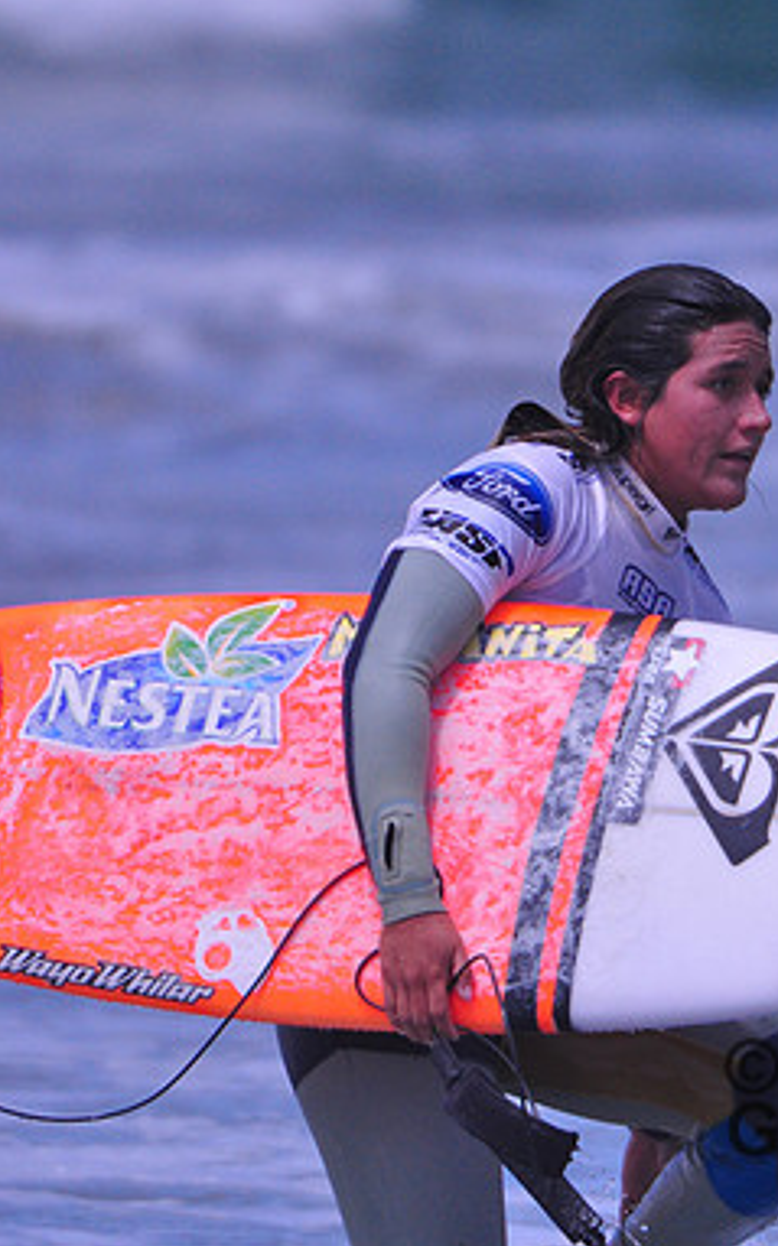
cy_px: 623
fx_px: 43201
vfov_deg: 1.7
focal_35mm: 1272
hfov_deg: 1.0
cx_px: 674
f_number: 5.6
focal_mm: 550
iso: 640
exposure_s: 1/4000
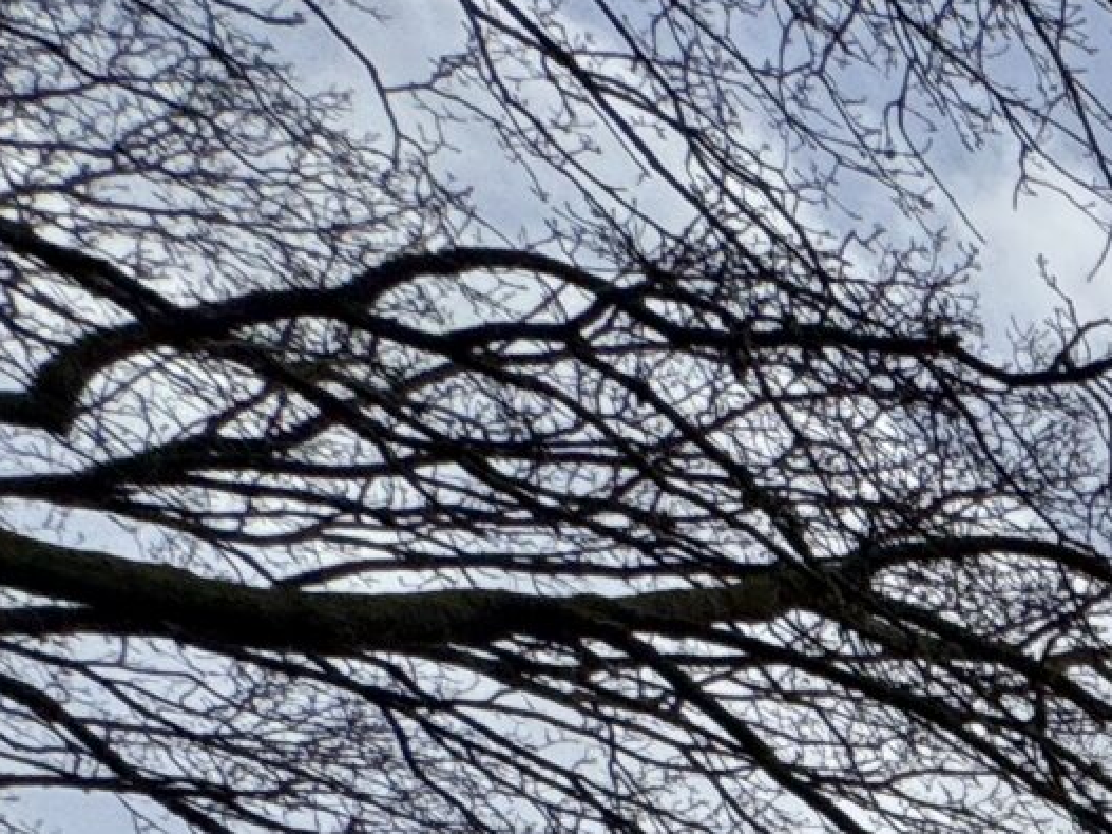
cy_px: 1940
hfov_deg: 15.4
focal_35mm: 68
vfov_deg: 14.8
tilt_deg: +14.5
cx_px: 2648
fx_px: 2184
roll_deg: +0.3
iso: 50
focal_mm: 2.22
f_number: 2.2
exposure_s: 1/1789
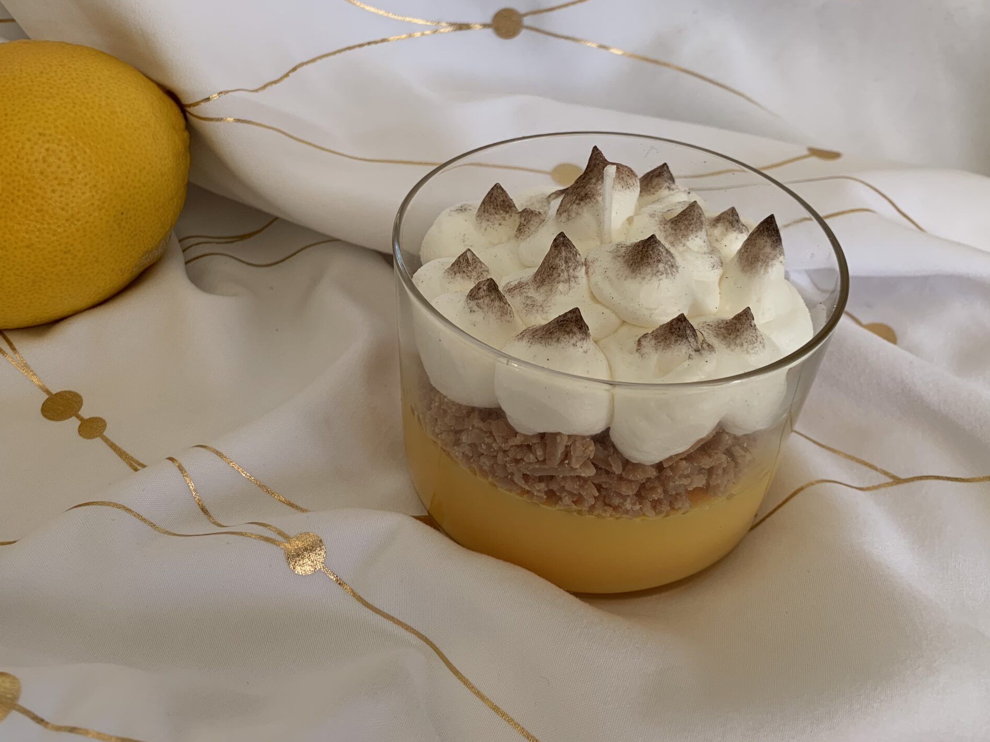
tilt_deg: -35.6
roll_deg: -2.1
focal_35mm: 35
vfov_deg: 40.3
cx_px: 388
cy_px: 265
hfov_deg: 52.2
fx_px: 1001
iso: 32
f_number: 1.8
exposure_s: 1/121
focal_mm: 4.25
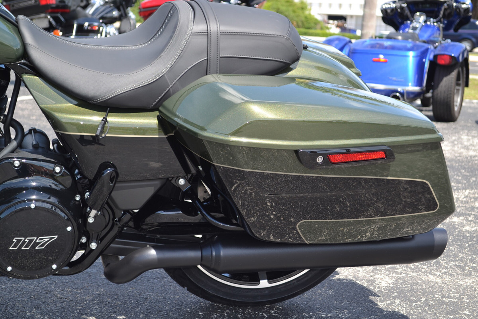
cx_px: 239
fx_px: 916
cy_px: 160
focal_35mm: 69
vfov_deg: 19.7
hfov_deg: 29.2
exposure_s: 1/125
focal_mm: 46
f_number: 5.3
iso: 100
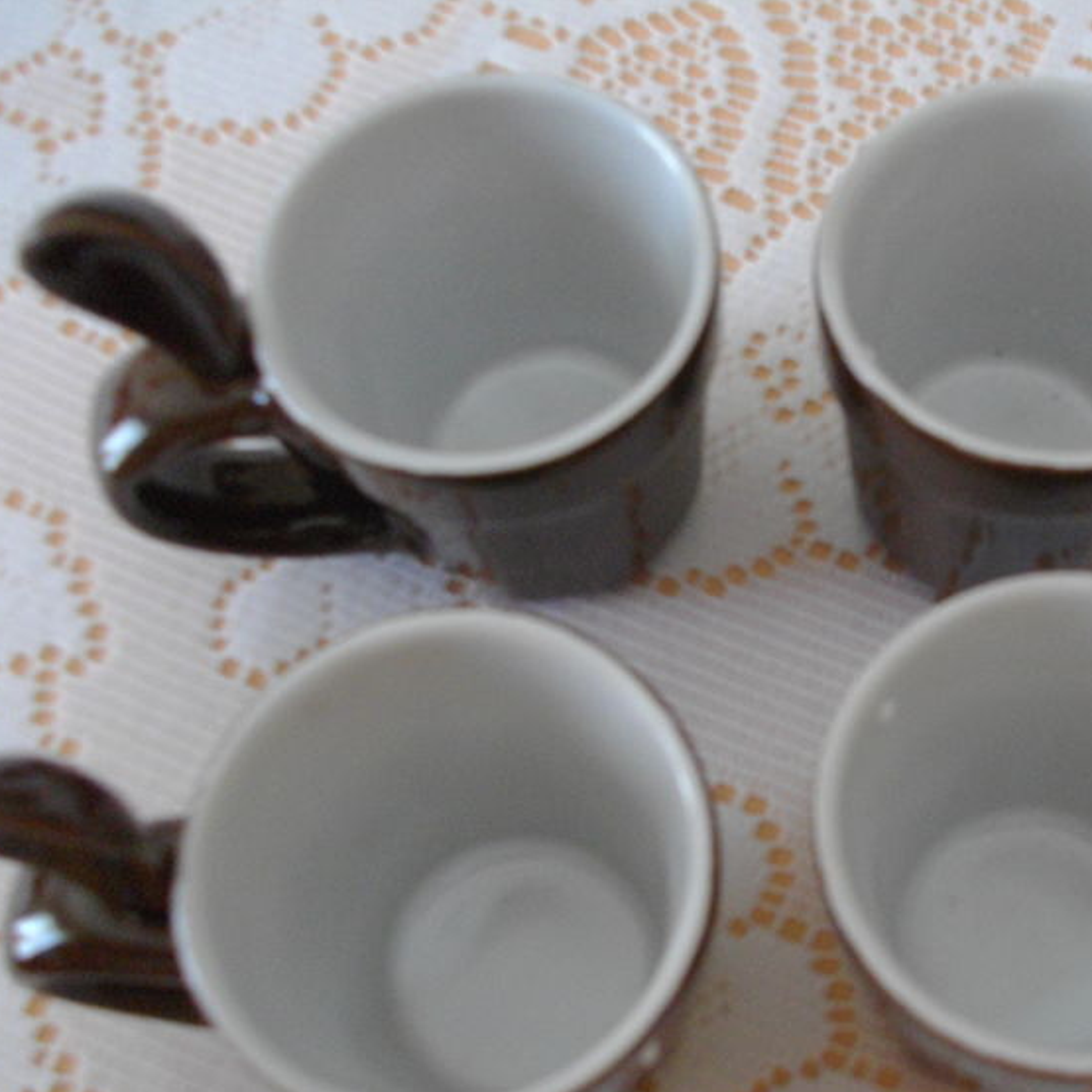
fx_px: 1820
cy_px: 736
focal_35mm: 51
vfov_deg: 33.1
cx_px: 830
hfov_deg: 32.7
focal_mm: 5.7
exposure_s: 1/50
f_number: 2.9
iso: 262
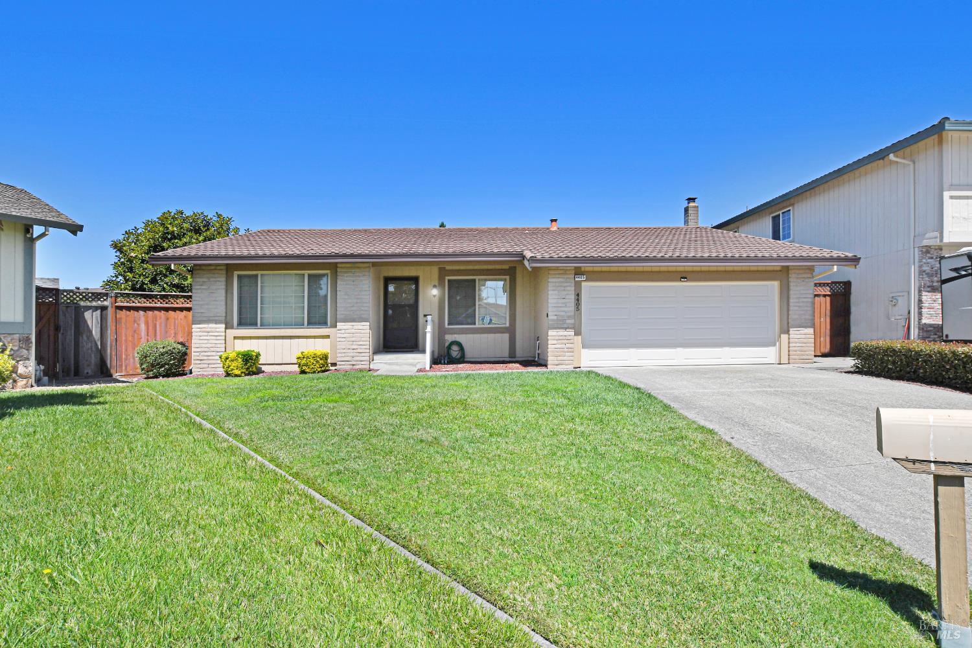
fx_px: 432
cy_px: 324
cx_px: 486
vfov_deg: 73.7
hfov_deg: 96.7
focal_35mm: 16
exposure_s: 1/320
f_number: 9
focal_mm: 11
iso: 100
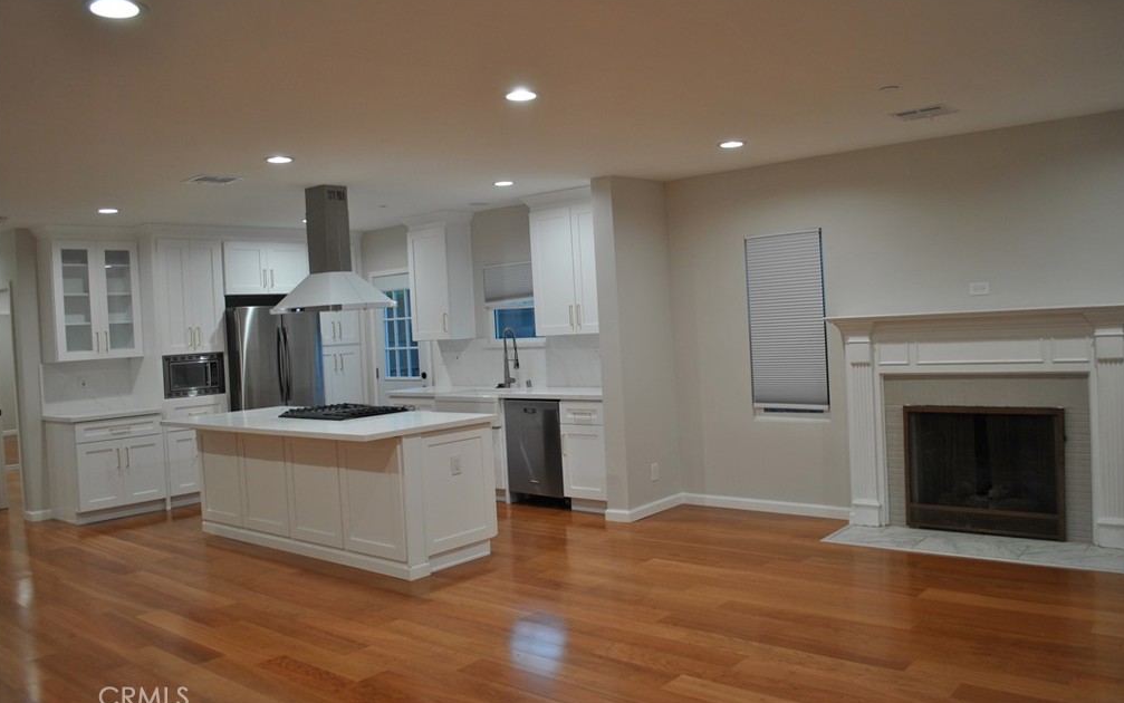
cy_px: 331
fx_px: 858
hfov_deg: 66.5
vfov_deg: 44.5
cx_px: 564
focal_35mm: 28
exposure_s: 1/40
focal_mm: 18
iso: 200
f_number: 3.5
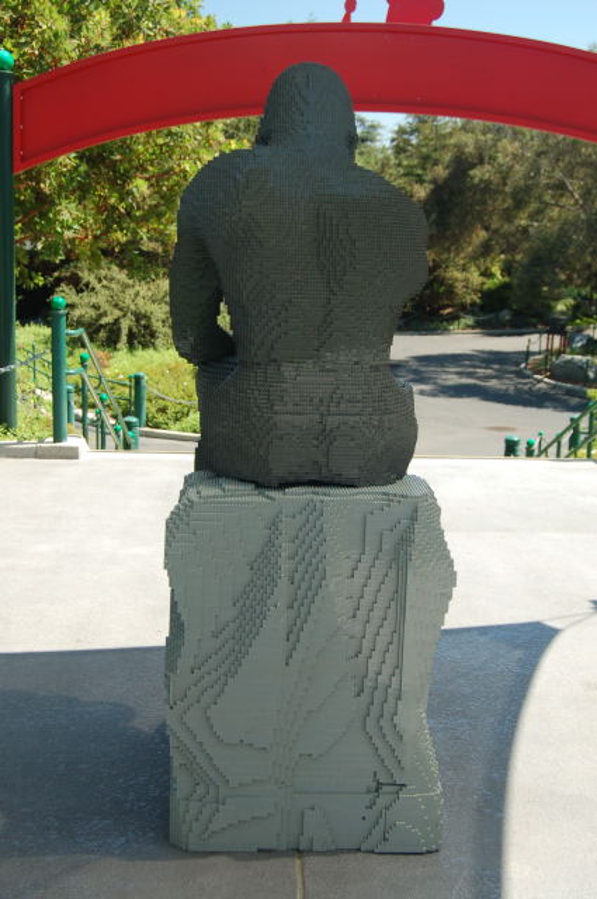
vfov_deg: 42.4
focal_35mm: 46
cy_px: 450
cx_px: 298
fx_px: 1160
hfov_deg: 28.9
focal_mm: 31
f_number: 5.6
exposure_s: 1/125
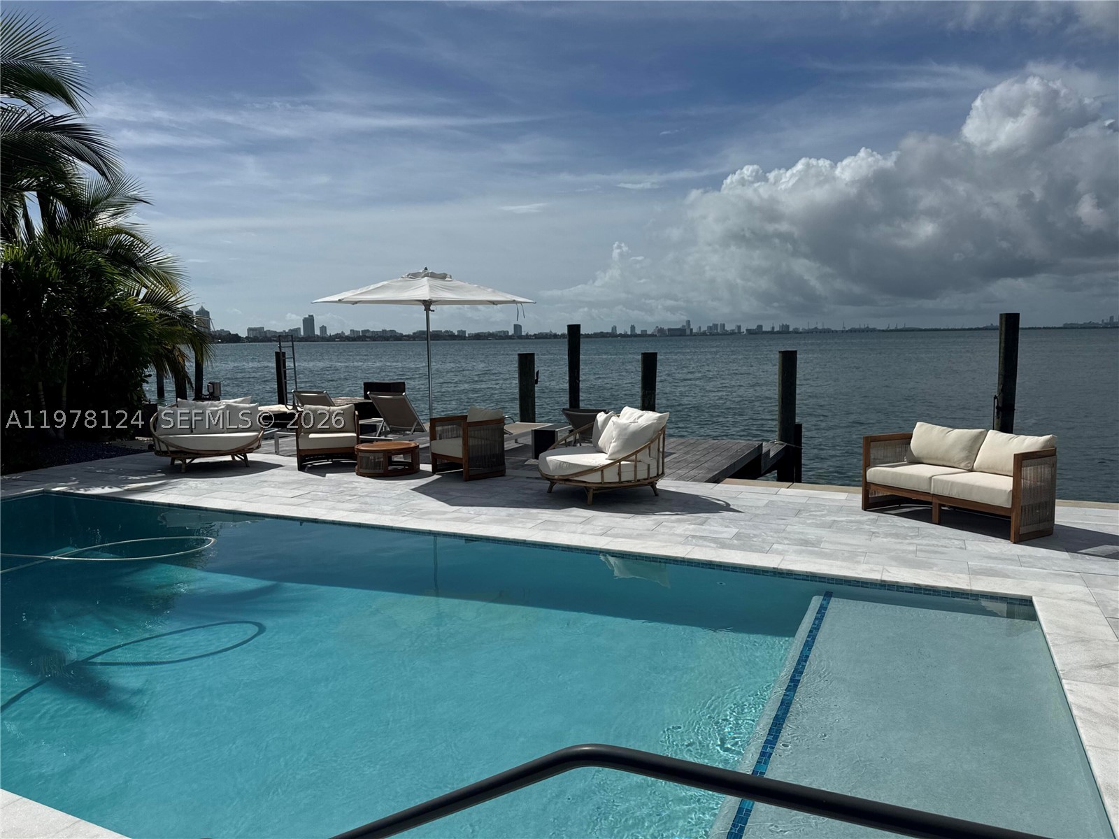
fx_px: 776
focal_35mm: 24
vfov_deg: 56.8
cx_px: 560
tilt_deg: -6.4
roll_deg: +0.7
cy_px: 420
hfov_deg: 71.6
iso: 64
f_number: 1.78
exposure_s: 1/12346
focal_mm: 6.76
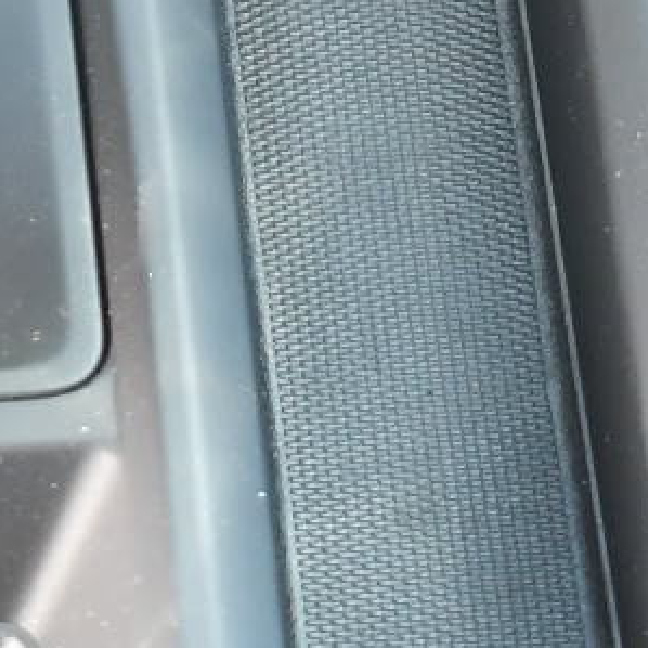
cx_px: 100
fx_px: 8556
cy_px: -681
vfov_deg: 4.3
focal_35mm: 404
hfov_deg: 4.3
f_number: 5.6
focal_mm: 34
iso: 560
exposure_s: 1/60
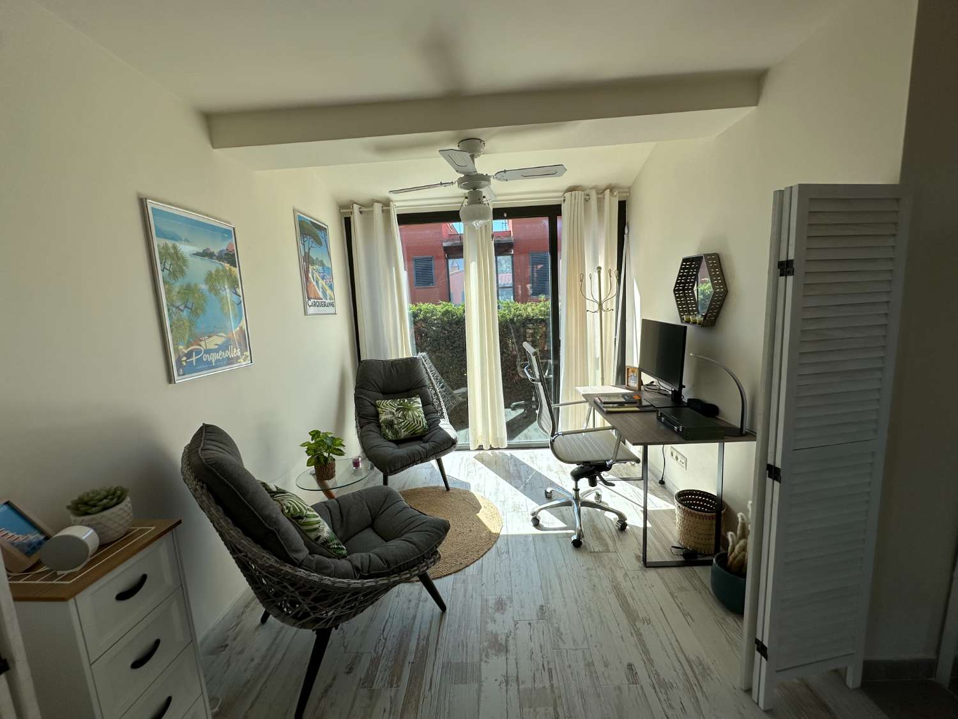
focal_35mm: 14
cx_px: 479
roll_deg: +3.4
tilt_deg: -7.1
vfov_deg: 85.7
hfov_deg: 102.1
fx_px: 387
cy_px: 360
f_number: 2.2
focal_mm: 2.22
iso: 40
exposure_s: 1/584
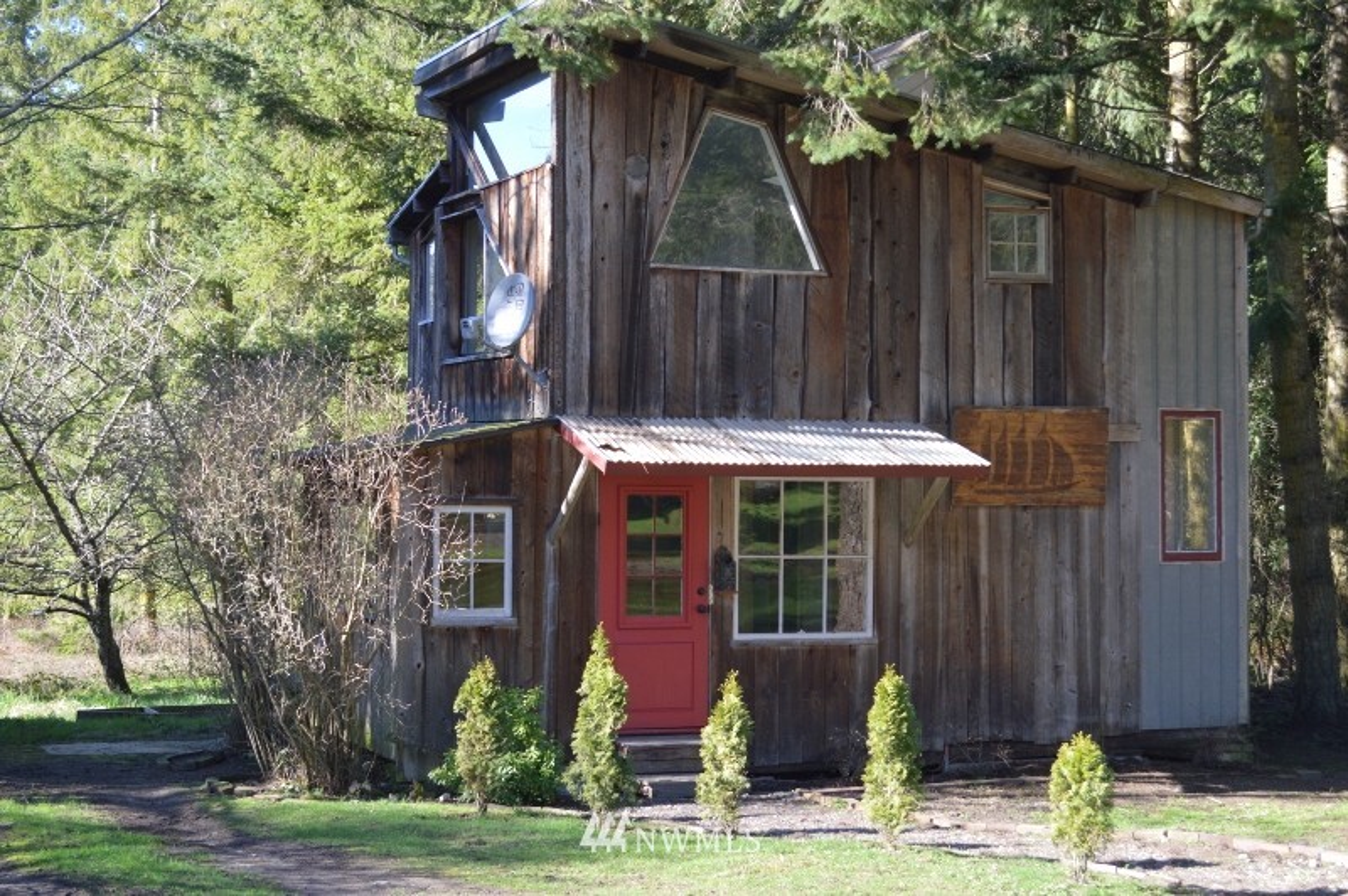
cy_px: 448
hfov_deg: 35.1
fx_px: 2133
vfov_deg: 23.7
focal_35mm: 57
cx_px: 674
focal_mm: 38
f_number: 5
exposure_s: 1/125
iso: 250
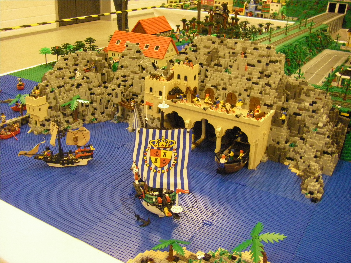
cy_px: 132
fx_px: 385
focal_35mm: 38
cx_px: 176
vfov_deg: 37.7
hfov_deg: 49.0
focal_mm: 6.3
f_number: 3.5
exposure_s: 1/25
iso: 800
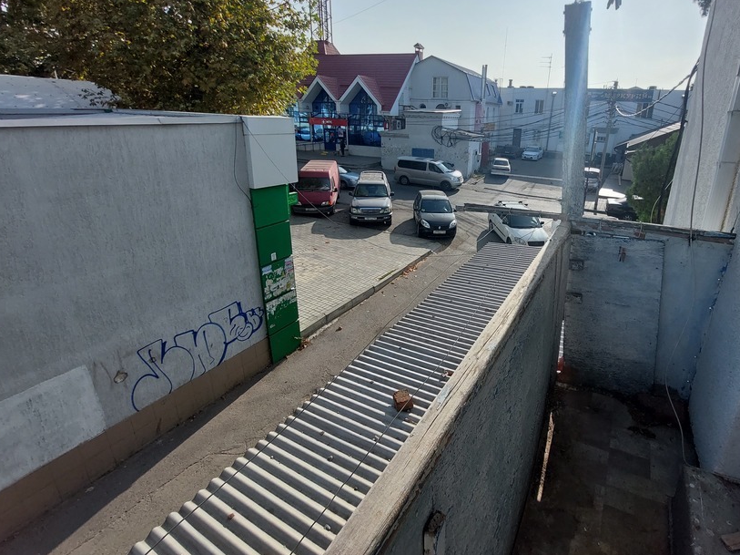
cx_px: 445
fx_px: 342
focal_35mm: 16
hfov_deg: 93.3
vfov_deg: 77.0
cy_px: 217
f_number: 2.2
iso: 50
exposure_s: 1/1331
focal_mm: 1.74
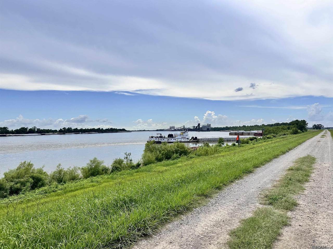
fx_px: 231
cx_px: 166
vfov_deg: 56.8
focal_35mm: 24
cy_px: 124
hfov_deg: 71.6
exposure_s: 1/8197
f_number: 1.78
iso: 80
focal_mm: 6.86
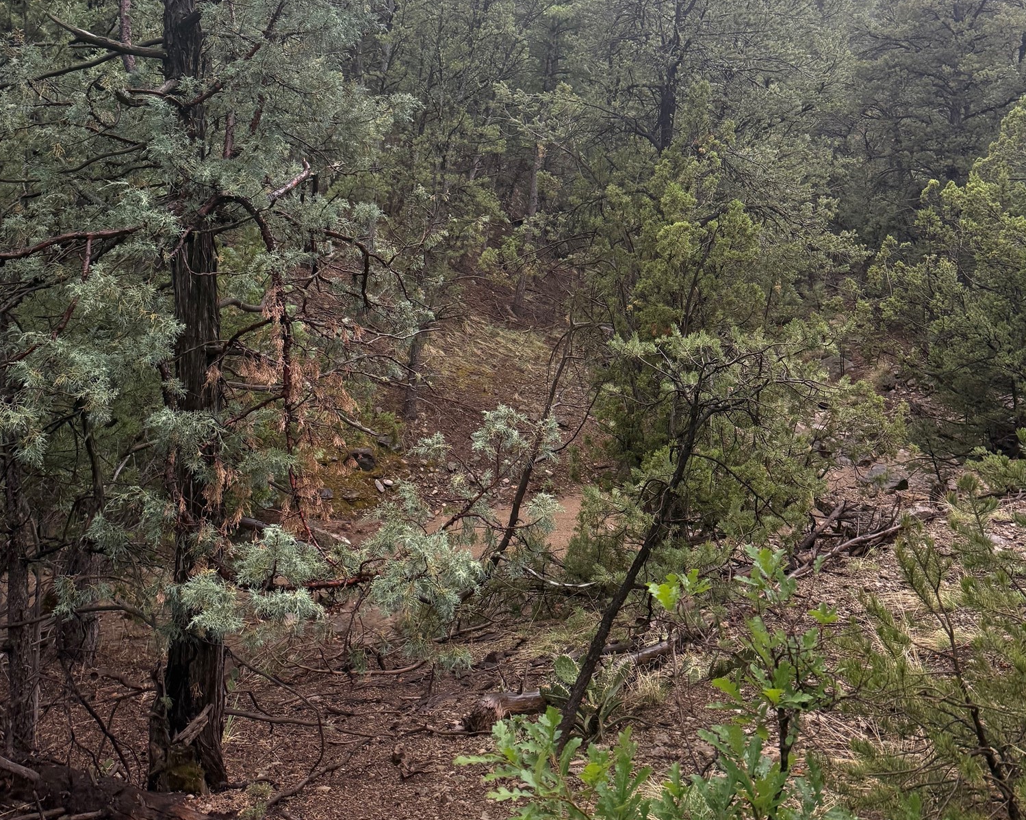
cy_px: 223
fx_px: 972
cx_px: 504
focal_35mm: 32
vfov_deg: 44.5
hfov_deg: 55.7
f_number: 1.78
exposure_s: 1/142
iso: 200
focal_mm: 6.76
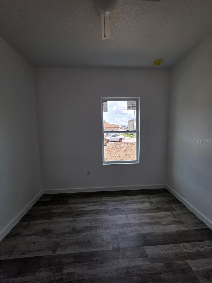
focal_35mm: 13
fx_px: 106
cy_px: 142
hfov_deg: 89.9
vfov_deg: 106.2
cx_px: 106
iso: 40
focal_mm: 2.2
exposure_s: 1/251
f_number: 1.9
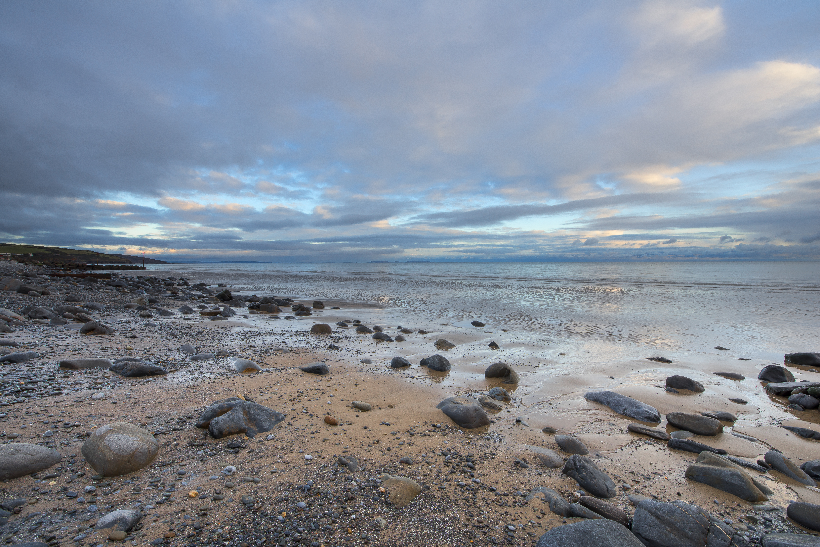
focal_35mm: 15
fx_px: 342
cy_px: 274
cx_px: 410
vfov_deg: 77.4
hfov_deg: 100.4
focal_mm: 15
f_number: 14
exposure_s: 1/6
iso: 100
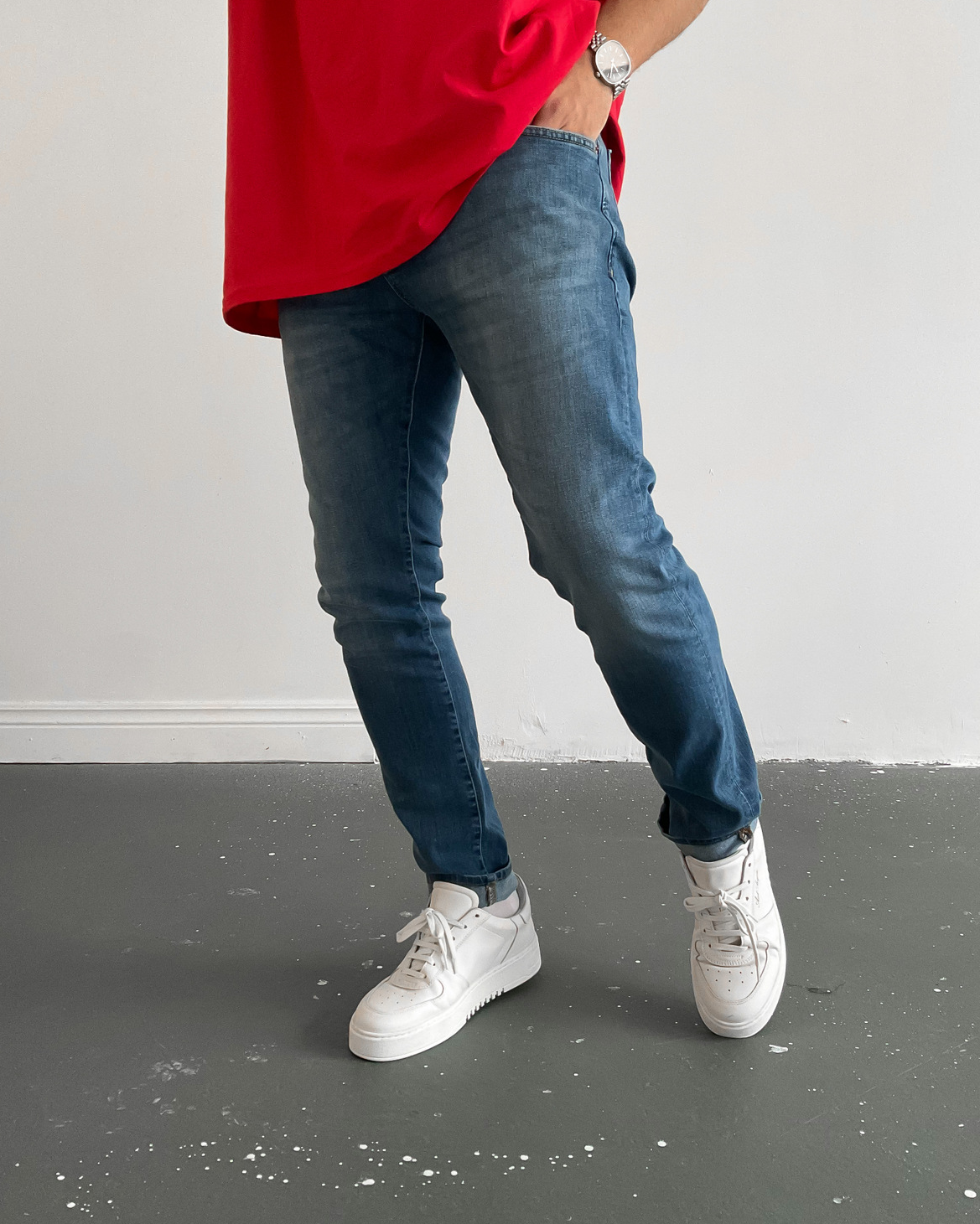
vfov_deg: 57.2
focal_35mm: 31
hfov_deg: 47.1
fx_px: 1124
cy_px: 597
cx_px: 497
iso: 200
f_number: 1.8
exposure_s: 1/60
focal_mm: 3
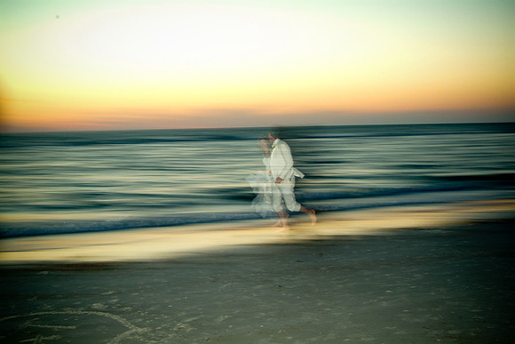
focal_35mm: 42
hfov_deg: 46.4
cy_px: 172
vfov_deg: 31.9
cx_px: 258
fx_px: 601
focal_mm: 28
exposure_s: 1/8
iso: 400
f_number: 6.7
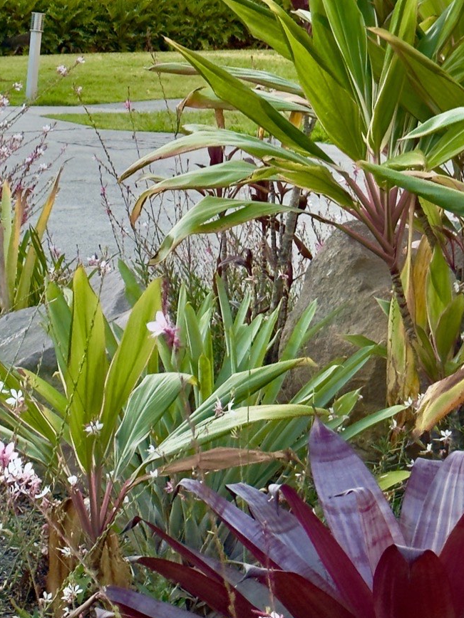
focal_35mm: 118
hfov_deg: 12.5
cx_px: 112
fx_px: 2109
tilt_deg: -0.4
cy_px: -16
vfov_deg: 16.3
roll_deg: +0.2
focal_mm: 6.86
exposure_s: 1/1263
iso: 64
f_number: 1.78
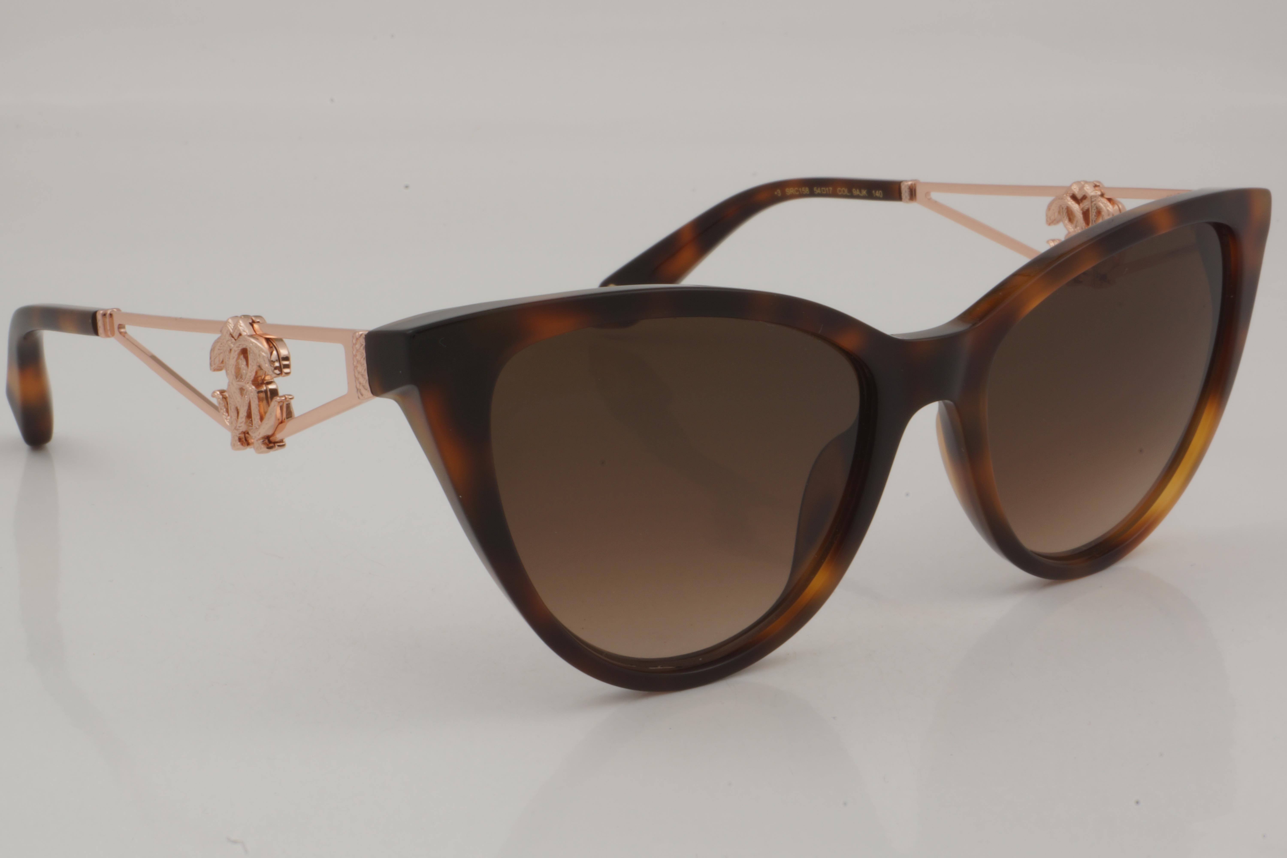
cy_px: 429
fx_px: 2681
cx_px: 644
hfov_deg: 27.0
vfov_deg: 18.2
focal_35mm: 75
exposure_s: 1/3
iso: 100
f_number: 36
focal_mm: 50
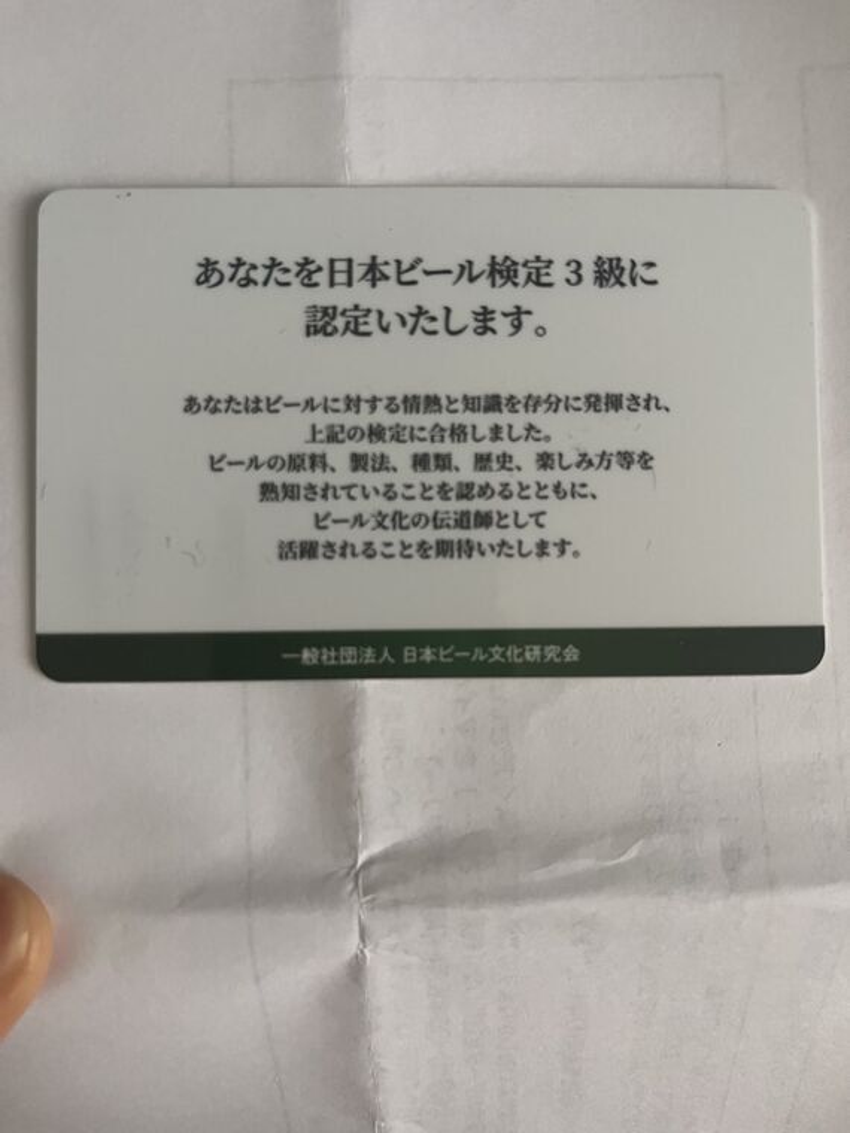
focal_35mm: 26
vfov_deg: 67.3
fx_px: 851
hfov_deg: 53.1
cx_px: 425
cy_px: 566
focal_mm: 5.1
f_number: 1.6
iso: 250
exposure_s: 1/60
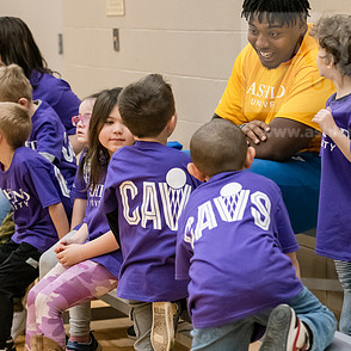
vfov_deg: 12.1
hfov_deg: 12.1
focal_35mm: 144
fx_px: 1652
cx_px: 205
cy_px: 157
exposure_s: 1/200
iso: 4000
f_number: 4
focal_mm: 86
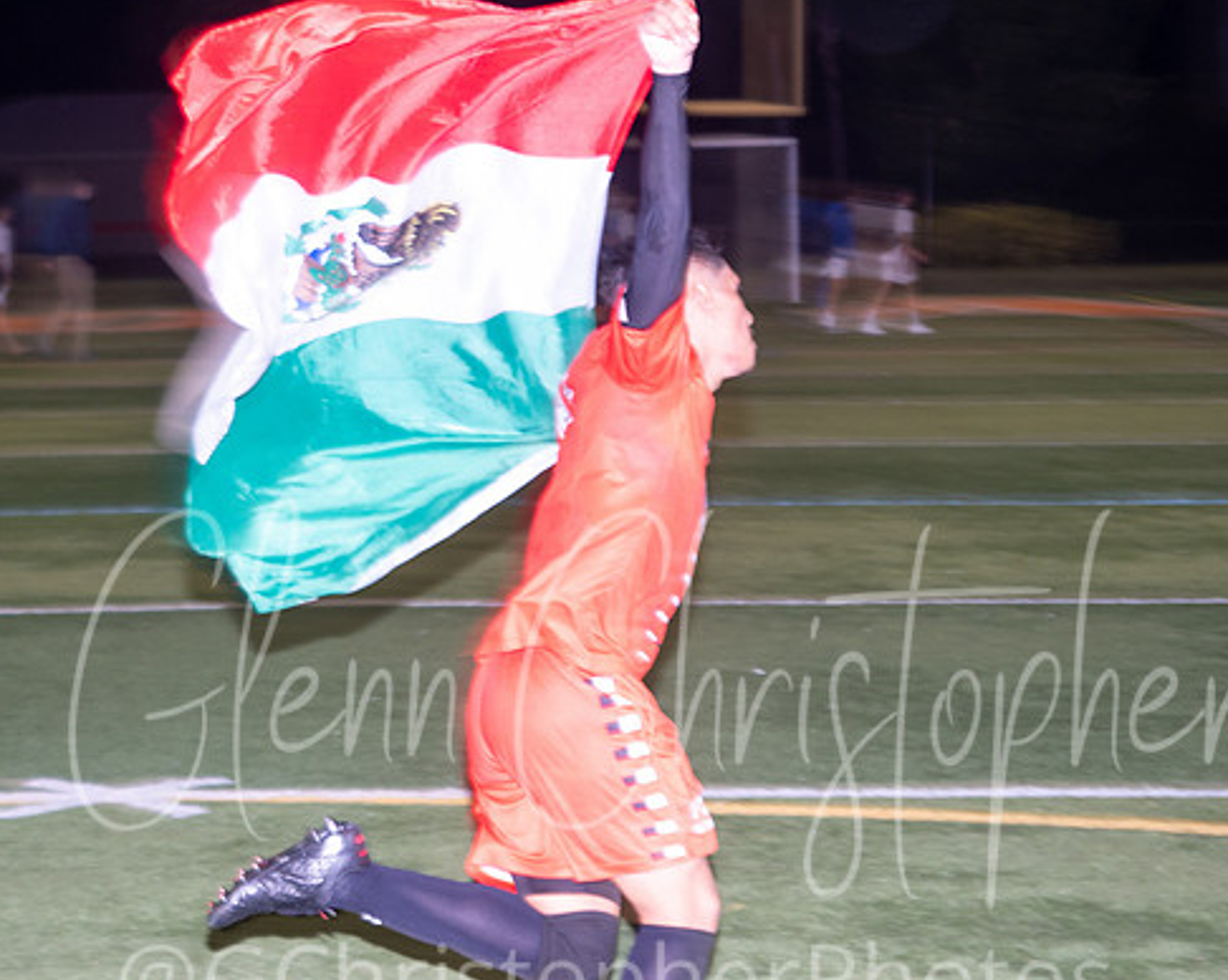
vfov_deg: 16.2
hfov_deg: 20.2
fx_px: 3450
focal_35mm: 95
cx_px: 509
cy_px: 428
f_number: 2.8
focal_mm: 34
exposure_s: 1/60
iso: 200
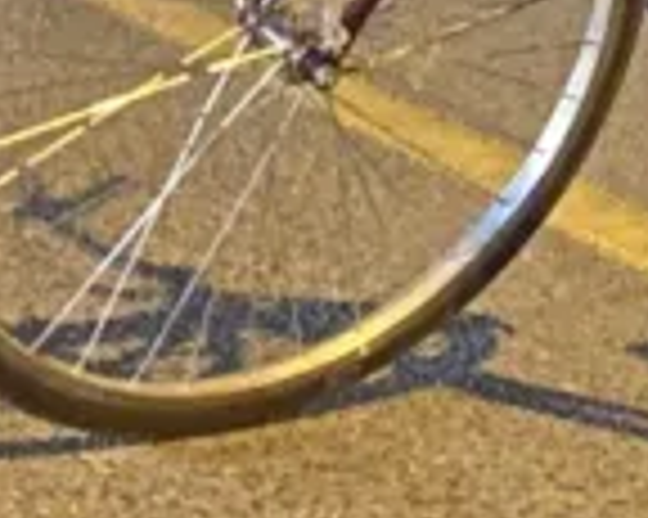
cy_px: -383
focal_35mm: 113
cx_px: 950
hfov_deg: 15.7
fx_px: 2166
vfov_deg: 12.6
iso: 640
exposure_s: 1/8
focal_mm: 4.25
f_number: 1.8
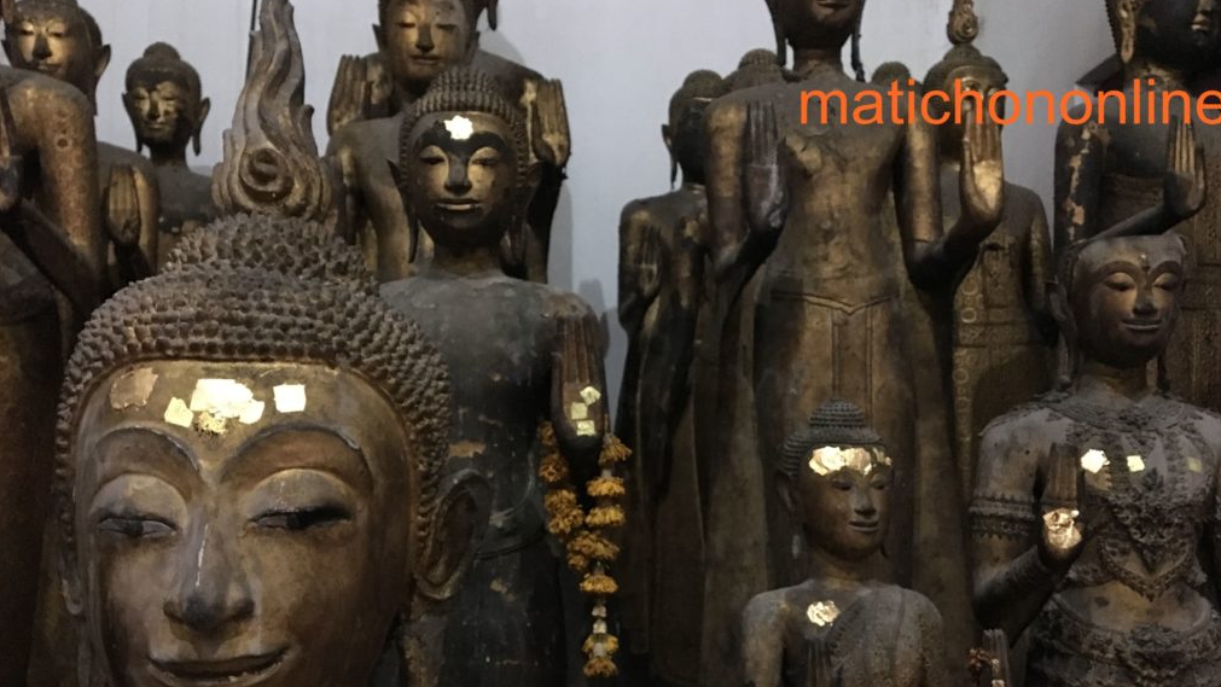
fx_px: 1036
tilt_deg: +3.3
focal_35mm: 32
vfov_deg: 36.4
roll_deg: +0.1
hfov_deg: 61.0
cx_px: 614
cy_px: 437
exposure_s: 1/17
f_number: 2.2
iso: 320
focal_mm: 4.15
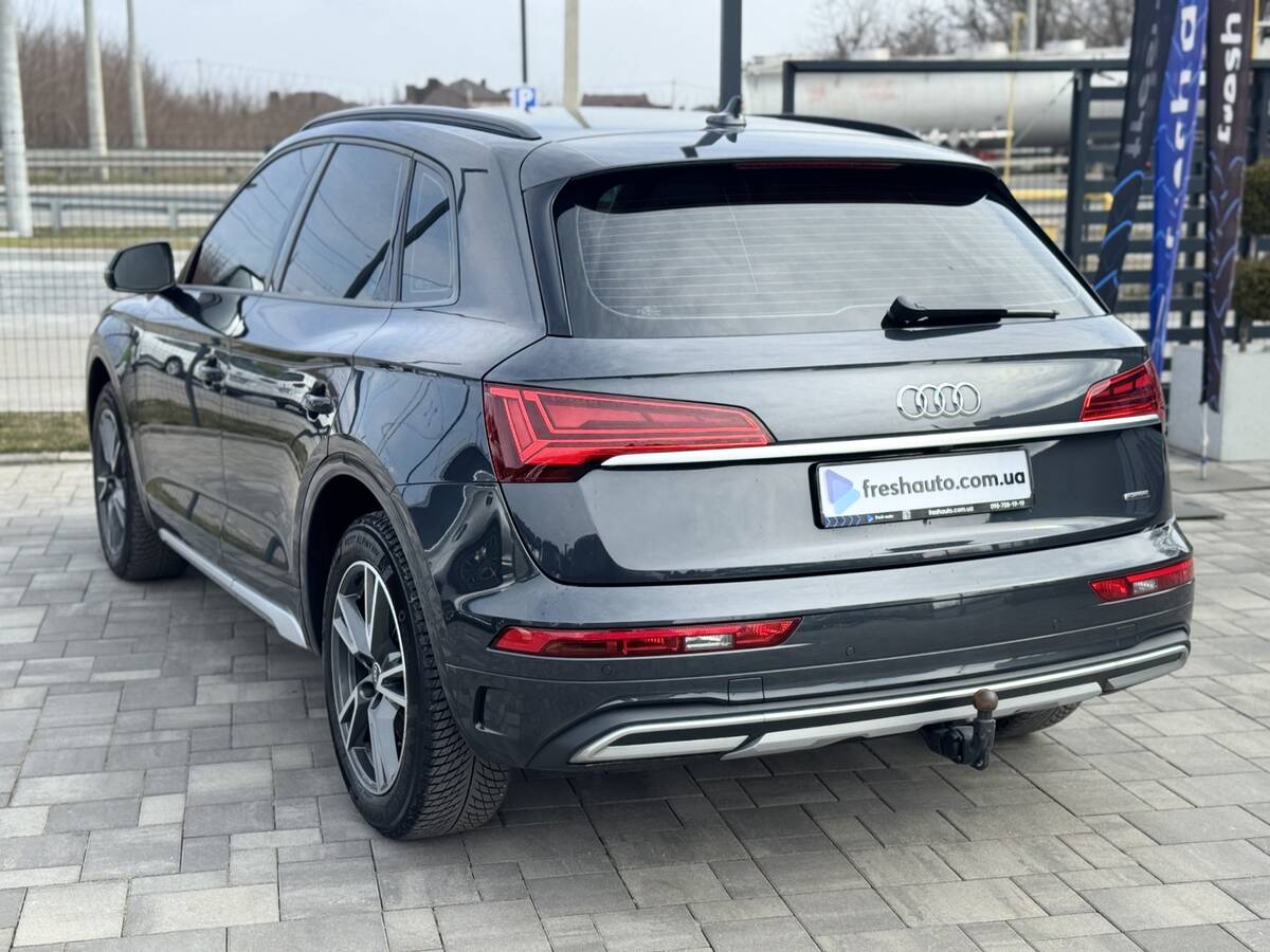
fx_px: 1761
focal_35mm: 48
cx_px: 635
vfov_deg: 30.3
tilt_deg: -11.1
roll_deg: -0.1
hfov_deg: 39.7
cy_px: 476
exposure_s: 1/1427
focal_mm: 6.76
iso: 64
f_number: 1.78
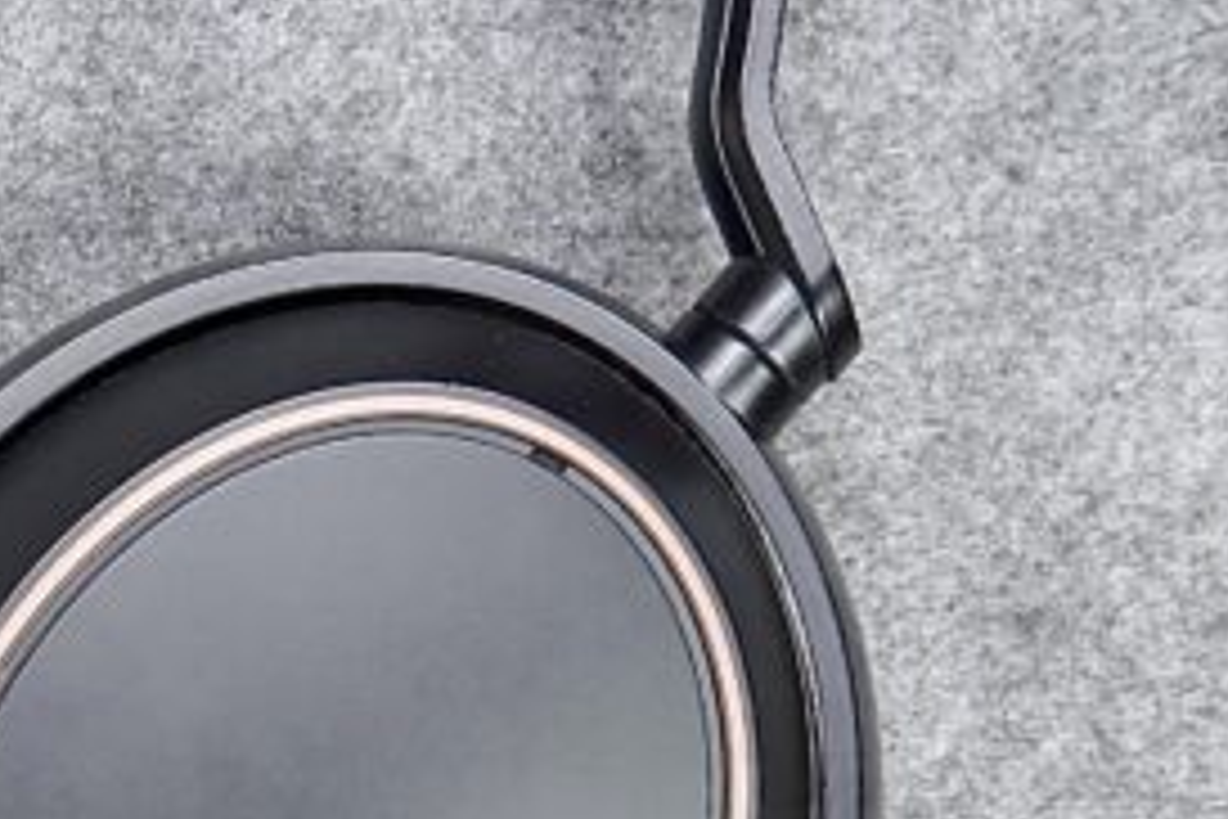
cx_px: -247
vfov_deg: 6.2
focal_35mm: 220
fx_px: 7504
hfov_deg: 9.2
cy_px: 878
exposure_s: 1/60
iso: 1000
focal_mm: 40
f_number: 5.6
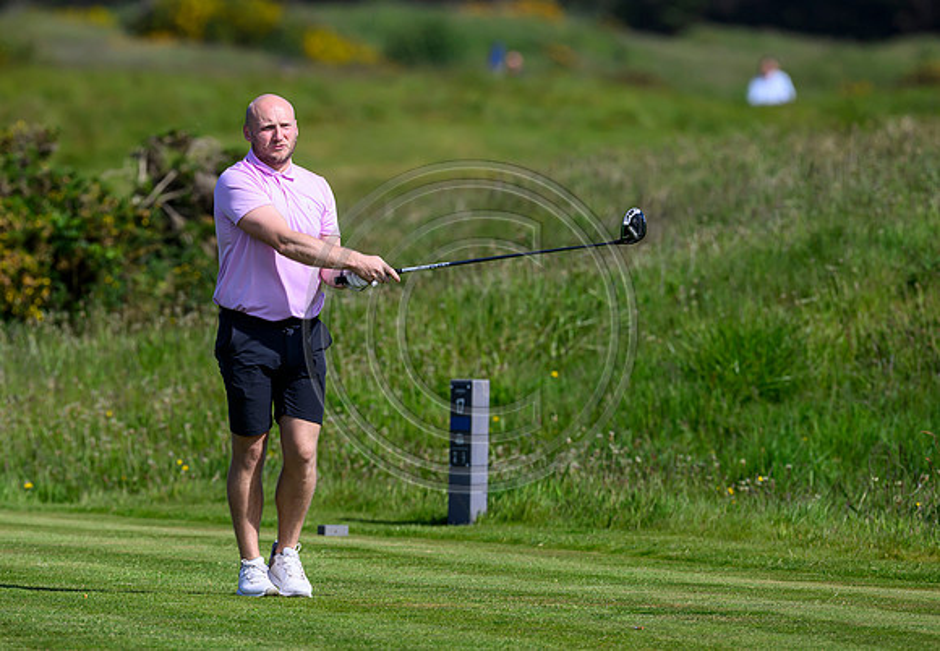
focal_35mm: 479
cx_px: 403
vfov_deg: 2.9
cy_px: 304
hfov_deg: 4.2
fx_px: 12669
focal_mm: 400
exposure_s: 1/5000
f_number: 5
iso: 500
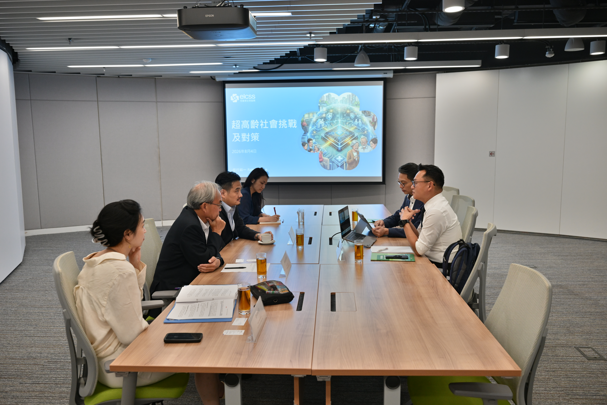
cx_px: 304
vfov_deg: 45.0
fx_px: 489
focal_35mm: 29
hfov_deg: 63.7
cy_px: 202
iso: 1600
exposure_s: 1/160
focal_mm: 29
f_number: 4
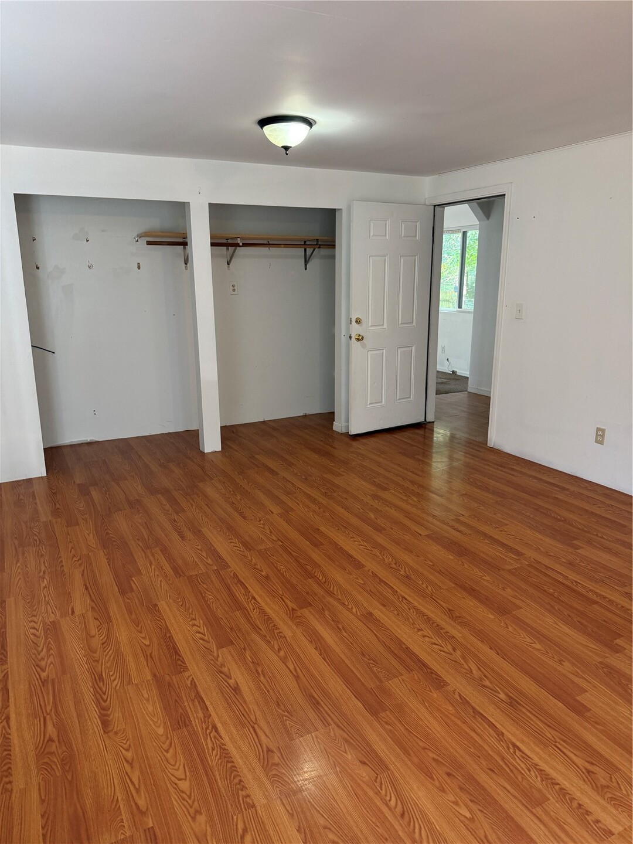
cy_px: 422
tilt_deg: -14.2
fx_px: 585
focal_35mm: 24
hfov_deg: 56.8
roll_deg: +0.8
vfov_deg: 71.6
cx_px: 316
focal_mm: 6.76
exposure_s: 1/74
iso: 200
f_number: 1.78
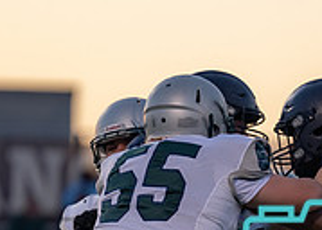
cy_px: 286
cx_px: 284
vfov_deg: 2.1
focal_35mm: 678
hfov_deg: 3.0
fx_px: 6203
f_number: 2.8
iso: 1000
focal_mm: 200
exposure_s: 1/1000
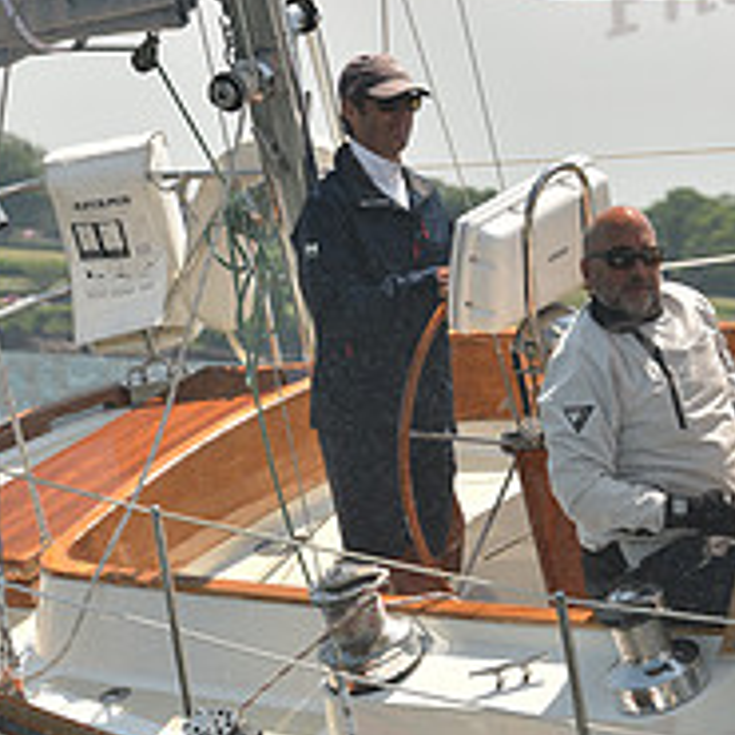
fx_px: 6414
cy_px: 562
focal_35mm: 267
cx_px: 397
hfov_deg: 6.6
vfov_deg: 6.6
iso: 250
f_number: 6.3
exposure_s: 1/640
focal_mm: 100
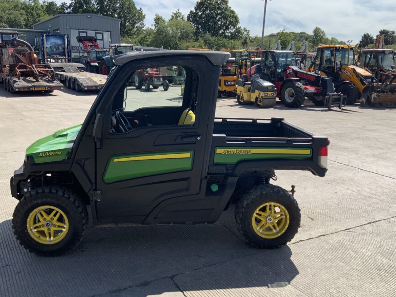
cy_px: 142
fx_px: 389
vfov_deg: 41.8
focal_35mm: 34
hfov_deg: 53.9
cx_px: 194
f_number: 1.8
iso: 16
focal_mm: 3
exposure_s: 1/1675
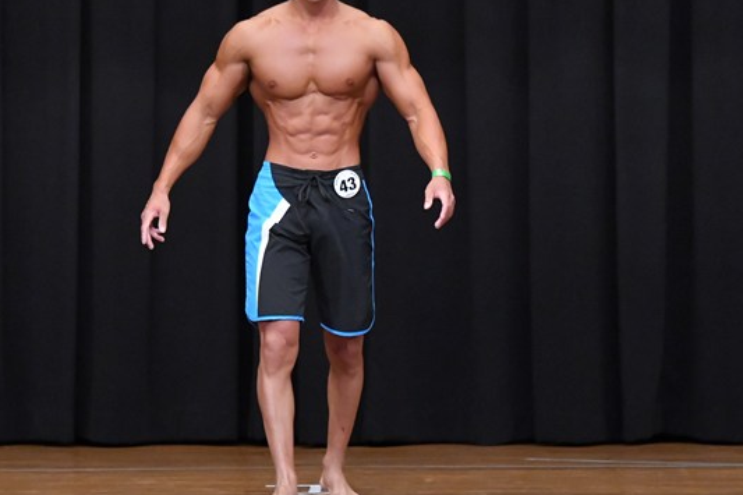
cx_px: 335
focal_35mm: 327
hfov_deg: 6.3
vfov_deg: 4.2
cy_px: 212
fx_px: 6746
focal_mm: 150
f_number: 5.6
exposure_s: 1/400
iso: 8000
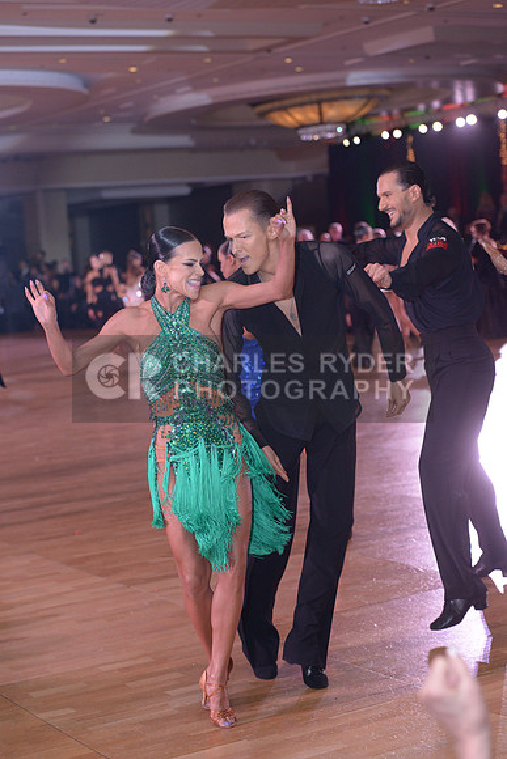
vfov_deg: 28.8
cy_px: 380
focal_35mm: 70
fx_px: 1478
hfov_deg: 19.5
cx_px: 254
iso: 1250
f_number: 4
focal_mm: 70
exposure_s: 1/200
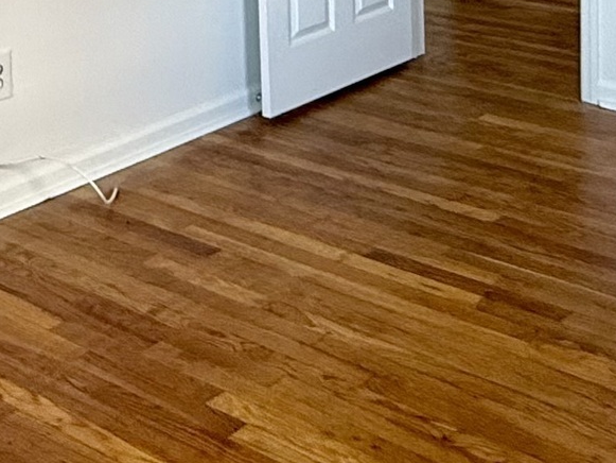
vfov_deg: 17.9
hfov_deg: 26.1
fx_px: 1317
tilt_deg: -5.7
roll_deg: +1.3
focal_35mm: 74
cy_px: -216
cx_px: 433
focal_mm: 2.22
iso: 200
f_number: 2.2
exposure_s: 1/99
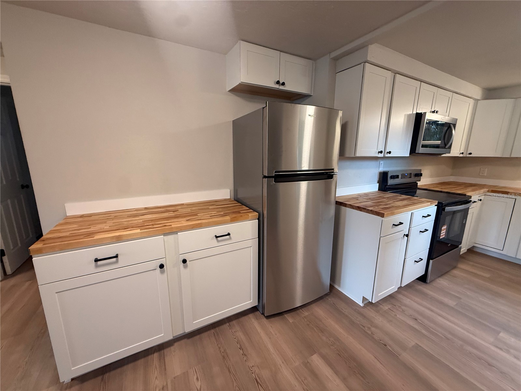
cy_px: 196
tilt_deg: -11.6
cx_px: 260
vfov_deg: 85.7
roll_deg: -0.2
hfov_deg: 102.1
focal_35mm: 14
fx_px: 211
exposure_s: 1/120
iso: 320
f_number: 2.2
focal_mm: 2.22
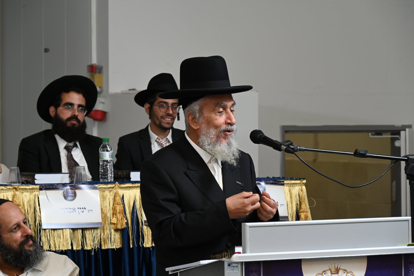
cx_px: 207
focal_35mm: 140
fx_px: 1610
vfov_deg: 9.8
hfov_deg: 14.7
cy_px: 138
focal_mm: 140
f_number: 9
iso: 1000
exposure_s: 1/125
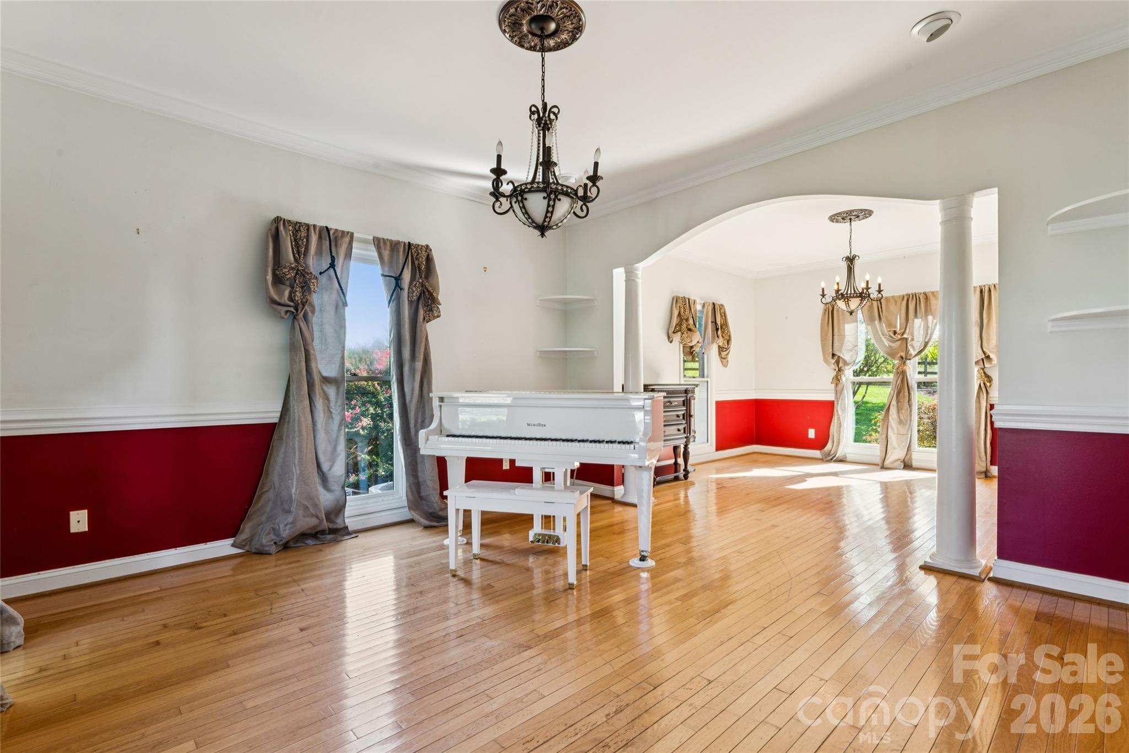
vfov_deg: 71.7
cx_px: 564
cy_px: 376
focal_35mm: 17
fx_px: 521
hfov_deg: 94.6
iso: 200
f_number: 13
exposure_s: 1/6
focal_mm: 16.6
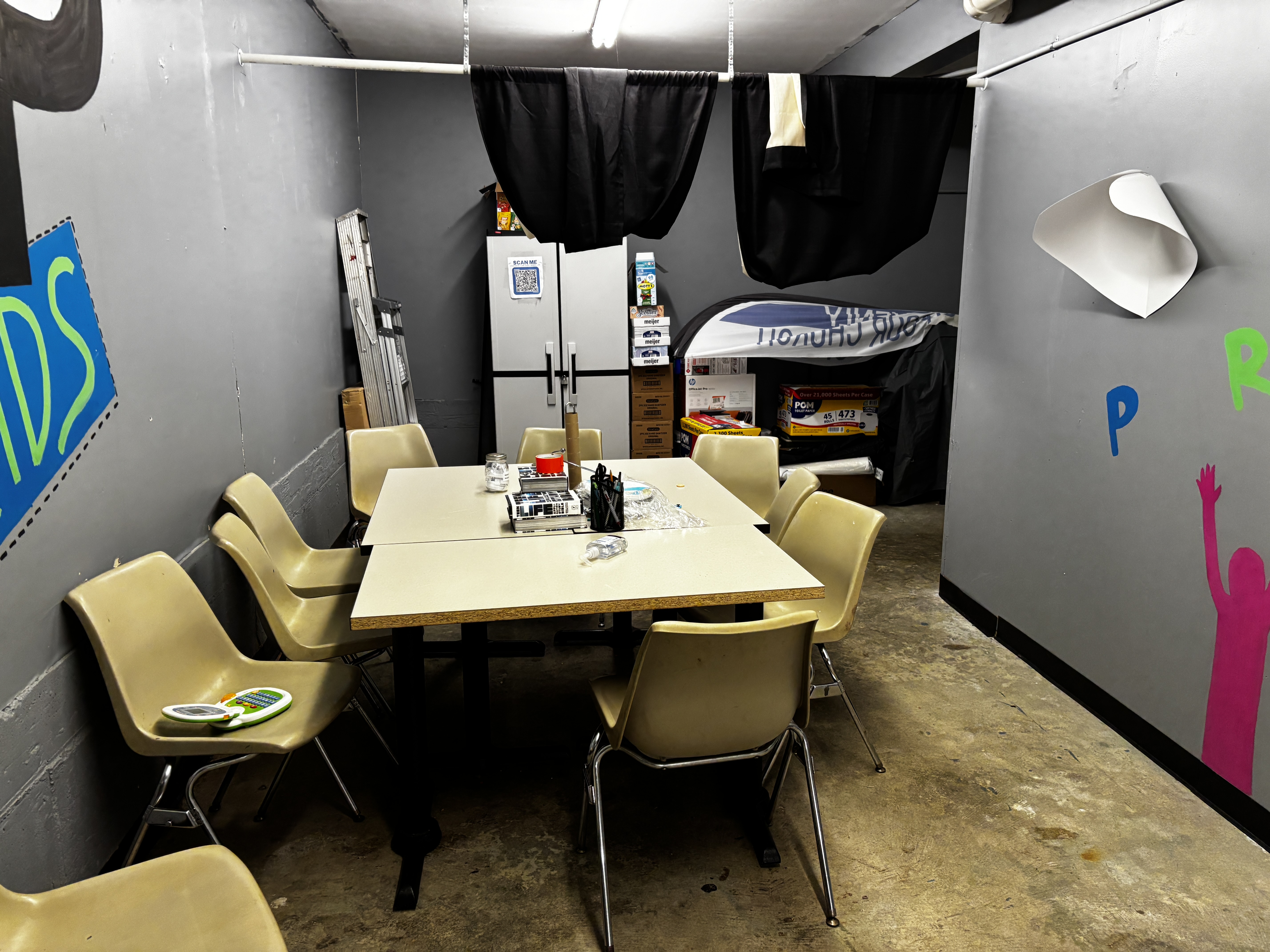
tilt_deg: -11.6
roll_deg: -0.7
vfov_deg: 53.1
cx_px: 635
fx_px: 954
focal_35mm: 26
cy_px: 476
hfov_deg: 67.3
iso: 320
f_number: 1.6
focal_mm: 5.96
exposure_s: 1/60
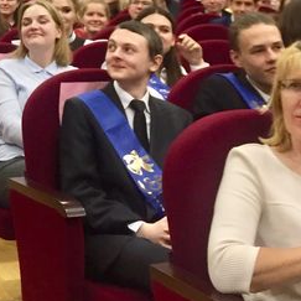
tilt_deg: +4.1
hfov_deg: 18.5
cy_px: -116
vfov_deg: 17.8
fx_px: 885
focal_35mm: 90
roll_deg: -0.9
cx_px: -35
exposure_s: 1/33
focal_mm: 4.15
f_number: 2.2
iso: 125
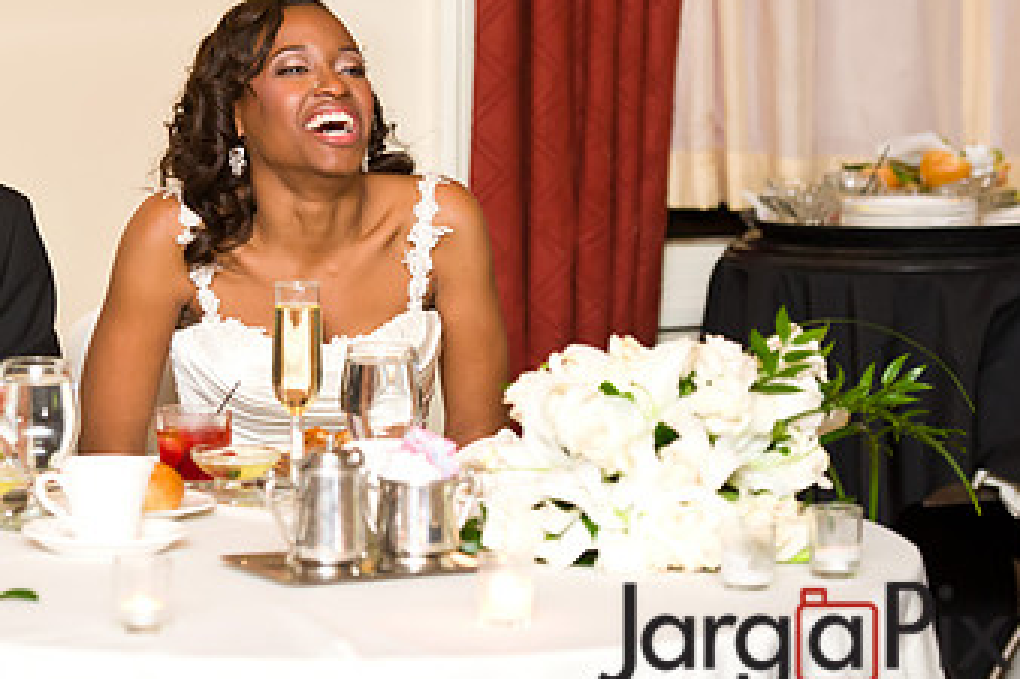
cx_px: 175
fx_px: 5437
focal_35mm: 192
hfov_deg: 10.7
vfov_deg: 7.1
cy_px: 205
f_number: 3.2
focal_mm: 112
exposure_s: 1/125
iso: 1600
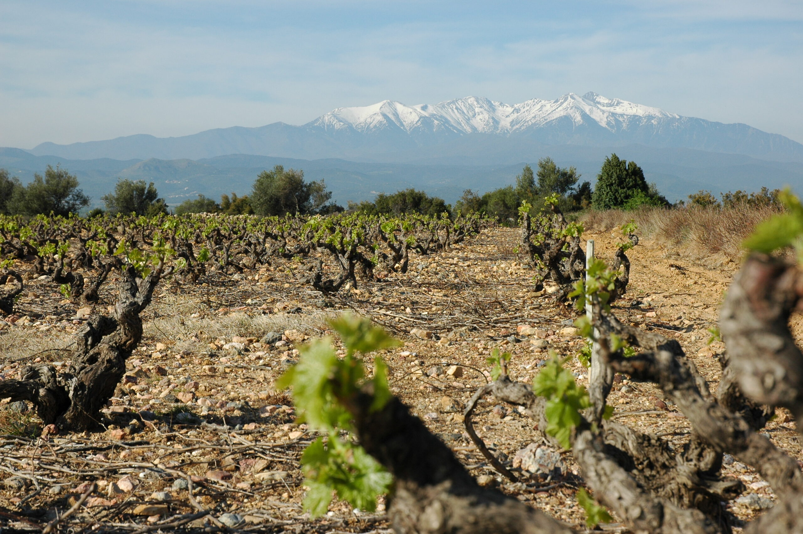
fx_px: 1538
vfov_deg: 19.7
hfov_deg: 29.3
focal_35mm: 69
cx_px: 402
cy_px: 267
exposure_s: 1/500
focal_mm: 46
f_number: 8
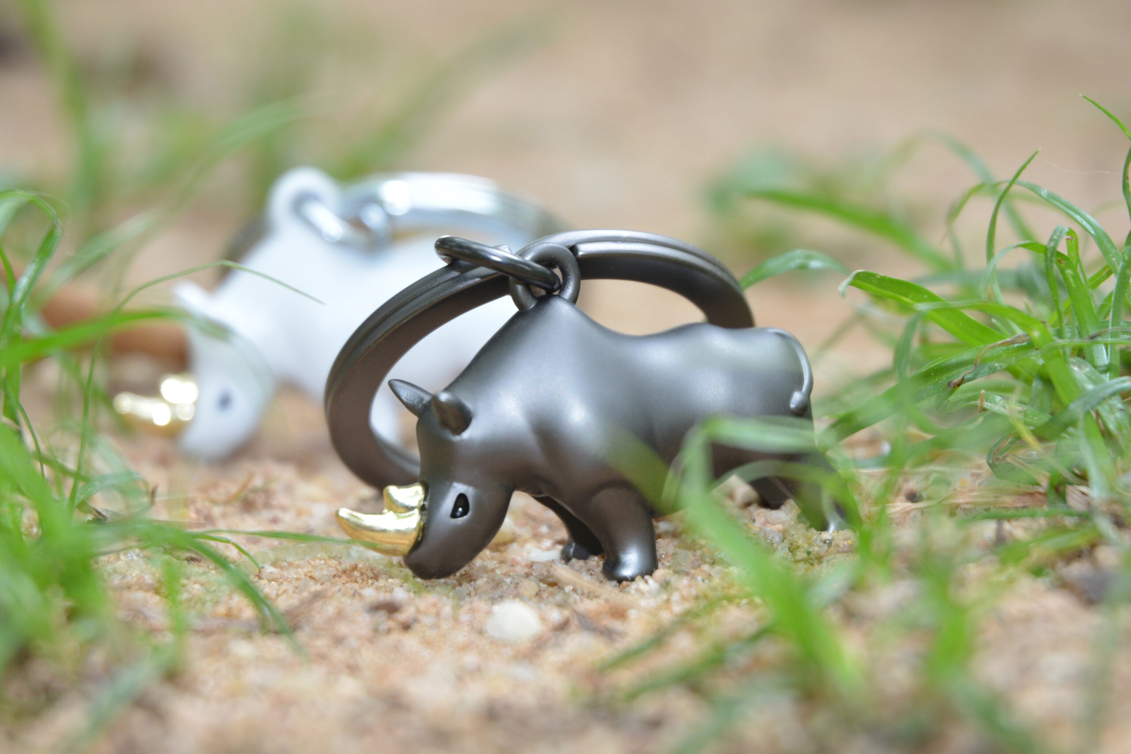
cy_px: 377
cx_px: 566
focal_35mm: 93
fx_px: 2922
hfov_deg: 21.9
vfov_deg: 14.7
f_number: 4.5
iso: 200
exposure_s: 1/500
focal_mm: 62
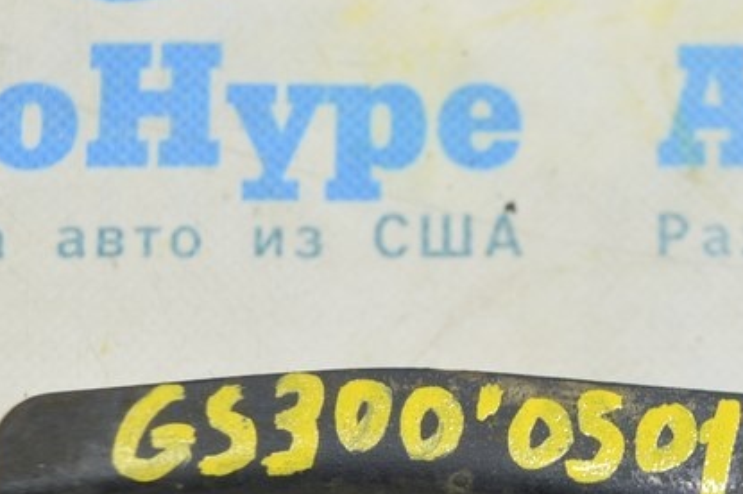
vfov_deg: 12.6
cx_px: 673
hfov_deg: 18.7
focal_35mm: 107
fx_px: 2211
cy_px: 452
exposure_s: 1/20
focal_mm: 29
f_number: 5.6
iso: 400
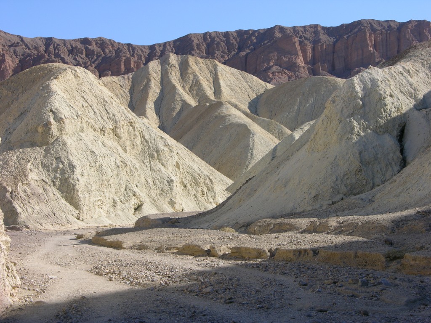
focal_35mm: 88
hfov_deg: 22.3
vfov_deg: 16.8
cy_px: 162
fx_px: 1096
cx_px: 216
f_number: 5
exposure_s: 1/268
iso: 50
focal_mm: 22.3
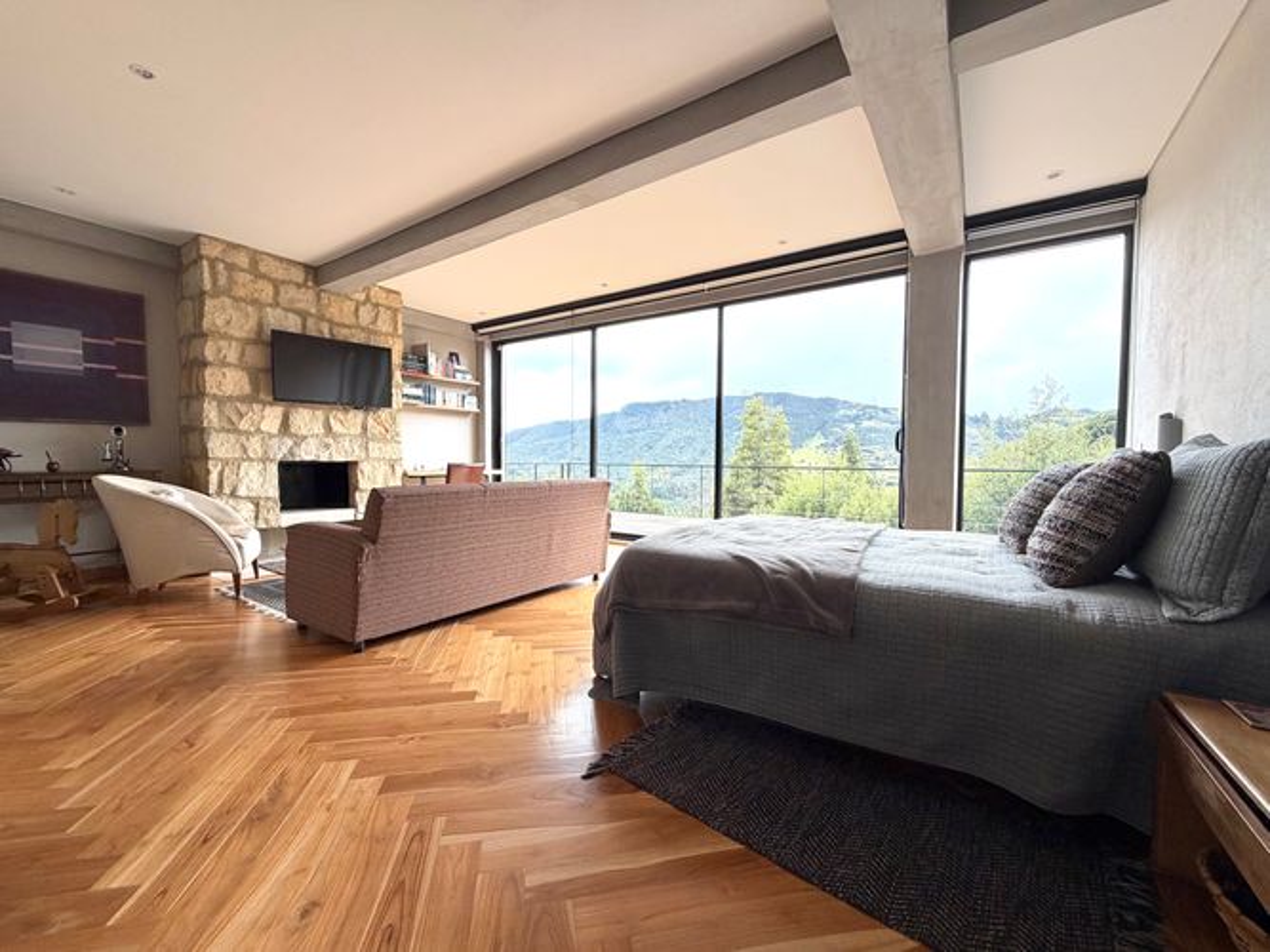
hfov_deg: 102.1
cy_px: 476
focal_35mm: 14
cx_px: 635
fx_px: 514
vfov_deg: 85.7
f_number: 2.2
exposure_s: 1/198
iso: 64
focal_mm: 2.22
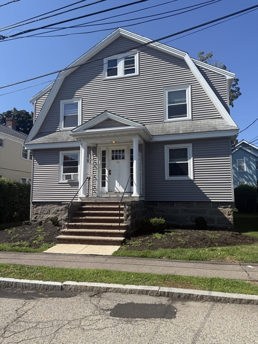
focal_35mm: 24
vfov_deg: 71.6
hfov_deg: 56.8
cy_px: 172
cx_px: 129
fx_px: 239
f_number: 1.78
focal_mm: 6.76
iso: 80
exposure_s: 1/4167
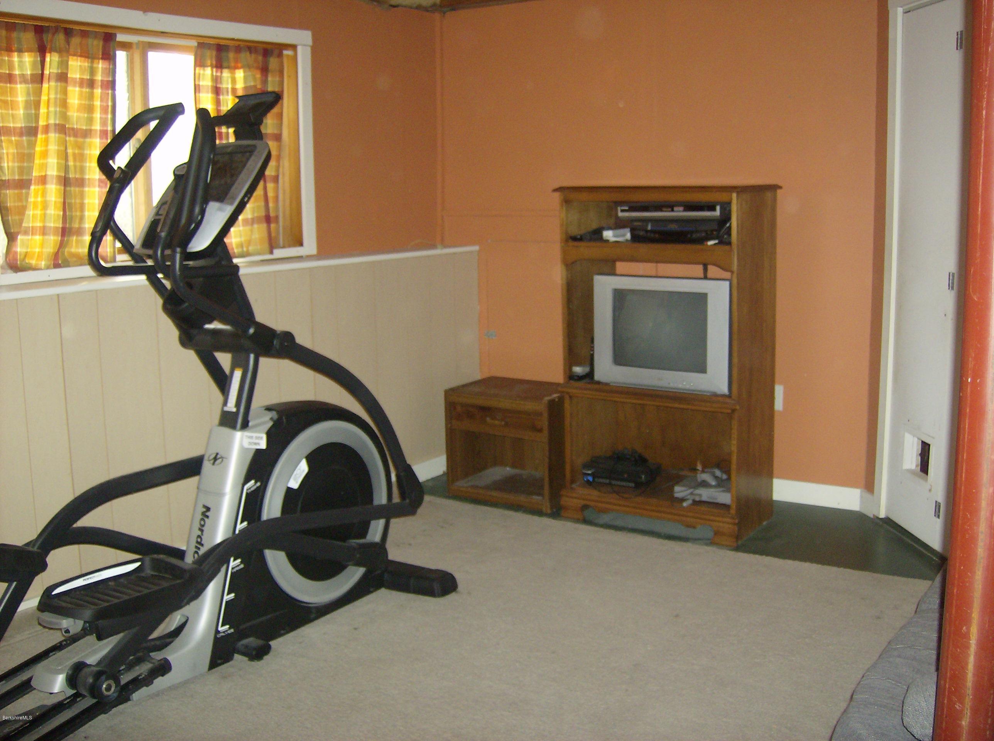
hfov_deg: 51.5
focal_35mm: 36
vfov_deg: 39.5
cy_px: 370
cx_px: 497
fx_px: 1031
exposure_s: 1/60
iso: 200
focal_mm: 6
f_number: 2.8
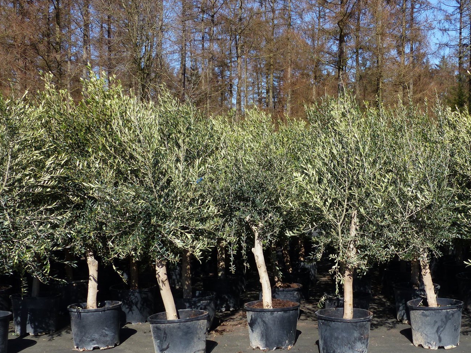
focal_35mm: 52
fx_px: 708
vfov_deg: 28.0
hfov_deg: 36.7
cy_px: 203
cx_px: 284
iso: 100
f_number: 4
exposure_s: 1/800
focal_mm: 7.6
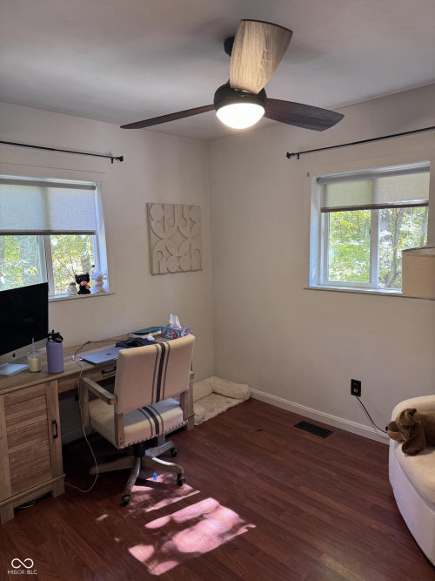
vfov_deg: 71.6
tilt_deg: -7.6
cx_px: 218
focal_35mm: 24
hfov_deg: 56.8
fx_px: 402
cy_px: 290
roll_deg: +1.2
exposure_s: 1/60
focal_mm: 6.76
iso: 250
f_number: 1.78
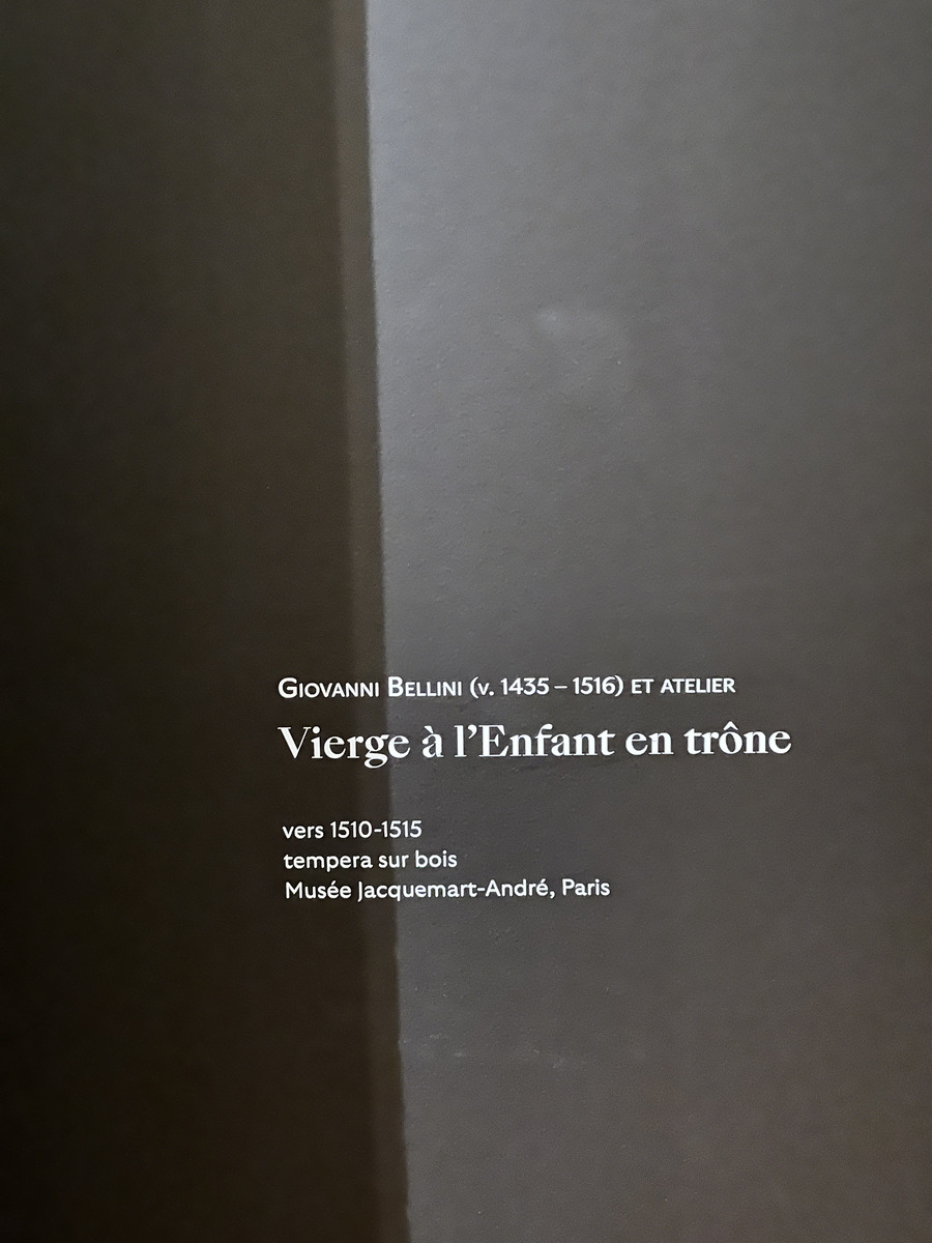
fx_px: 2764
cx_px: 466
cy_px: 622
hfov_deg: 19.1
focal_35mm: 77
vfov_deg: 25.3
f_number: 2.8
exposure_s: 1/4
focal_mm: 9
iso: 1000
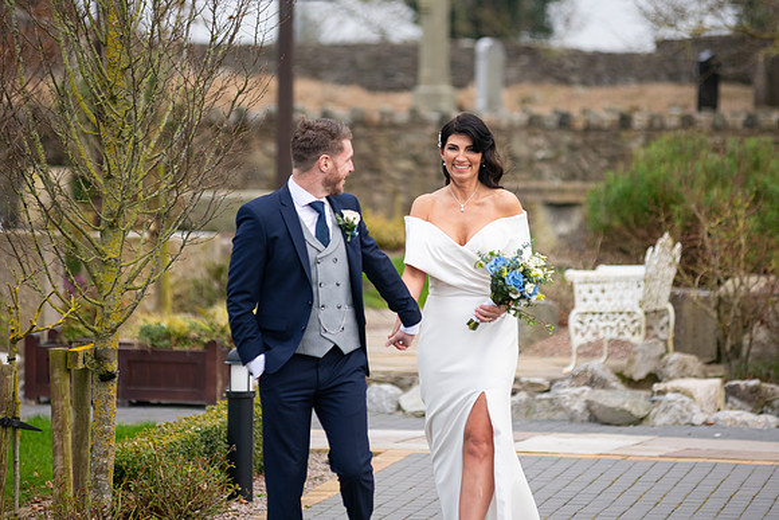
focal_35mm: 200
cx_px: 390
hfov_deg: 10.3
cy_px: 260
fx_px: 4329
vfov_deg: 6.9
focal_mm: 200
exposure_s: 1/200
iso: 250
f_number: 3.5
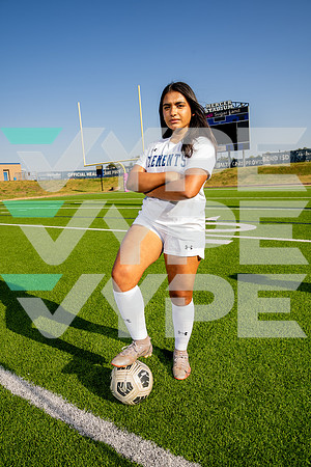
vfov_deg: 73.7
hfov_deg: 53.1
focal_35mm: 24
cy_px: 234
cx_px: 156
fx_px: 311
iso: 50
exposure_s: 1/125
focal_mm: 24
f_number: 7.1
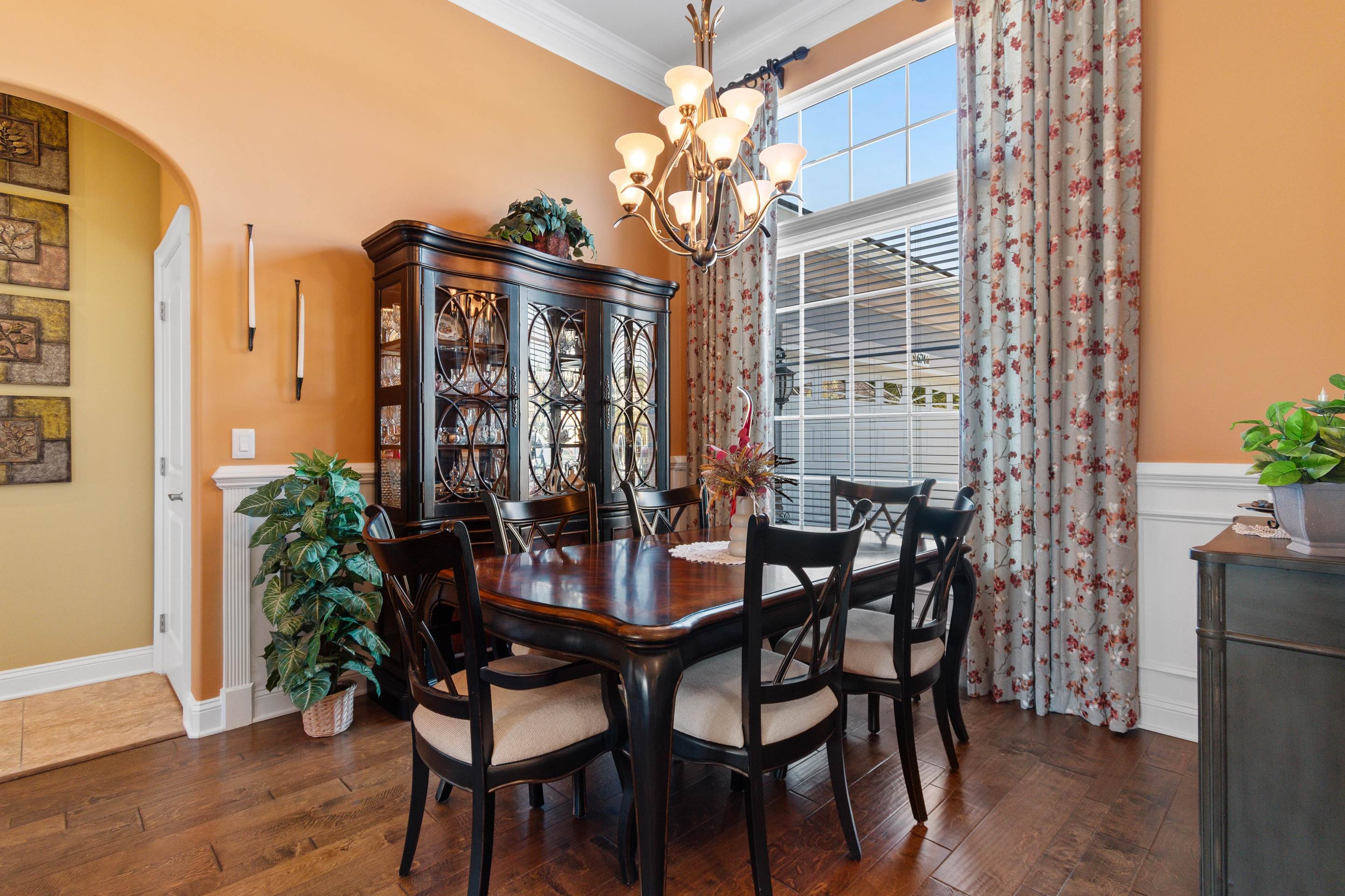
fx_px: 598
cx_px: 657
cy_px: 429
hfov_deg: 96.7
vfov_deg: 73.7
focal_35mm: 16
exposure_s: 1/10
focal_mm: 10
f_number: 4.5
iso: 100
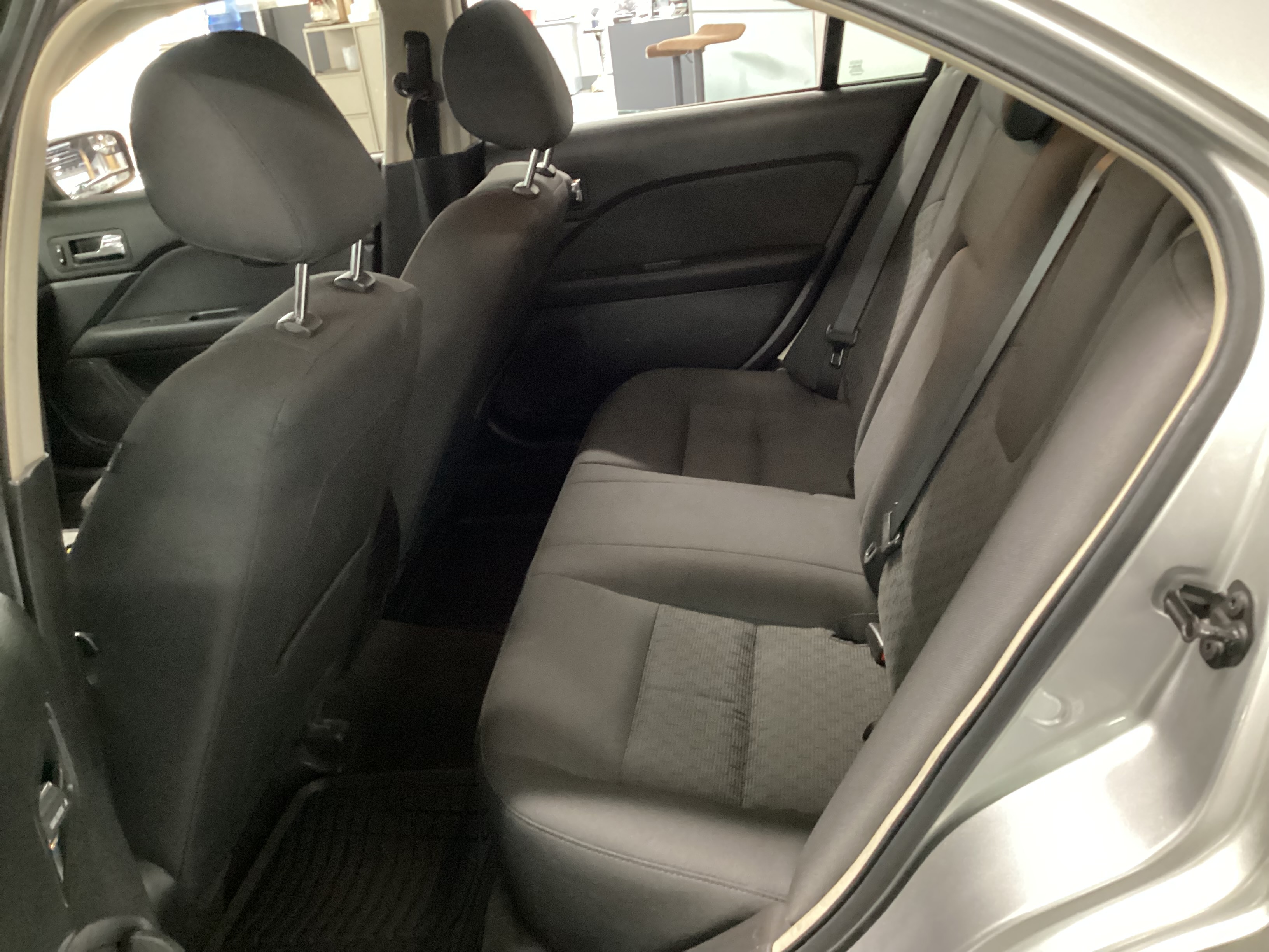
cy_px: 476
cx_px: 634
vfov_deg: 45.4
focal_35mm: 31
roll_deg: +7.5
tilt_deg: -25.1
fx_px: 1136
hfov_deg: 58.4
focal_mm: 3.3
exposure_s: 1/17
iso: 640
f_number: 2.4
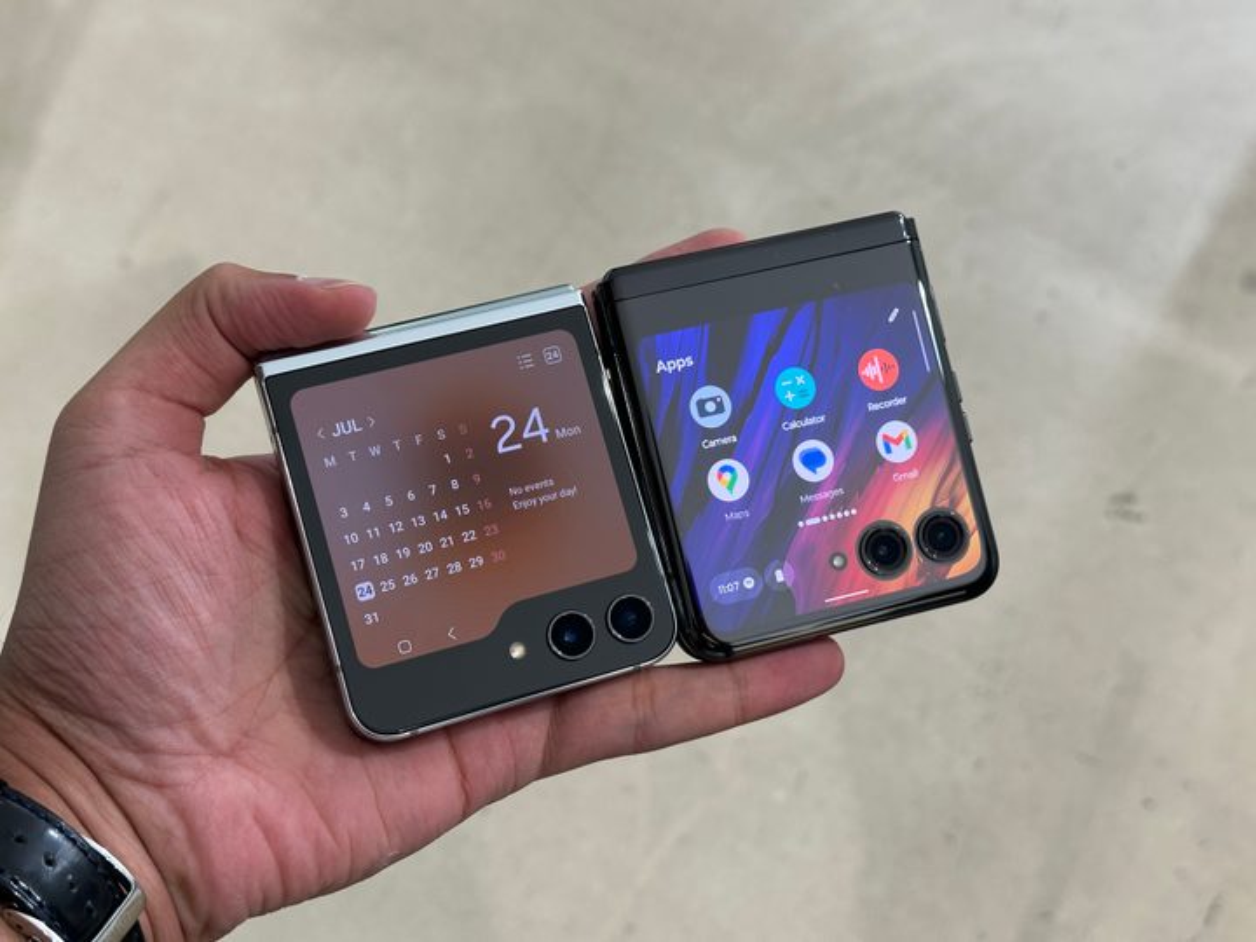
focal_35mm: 48
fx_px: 1742
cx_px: 628
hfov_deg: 39.7
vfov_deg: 30.3
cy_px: 471
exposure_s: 1/60
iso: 50
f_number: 1.78
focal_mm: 6.86
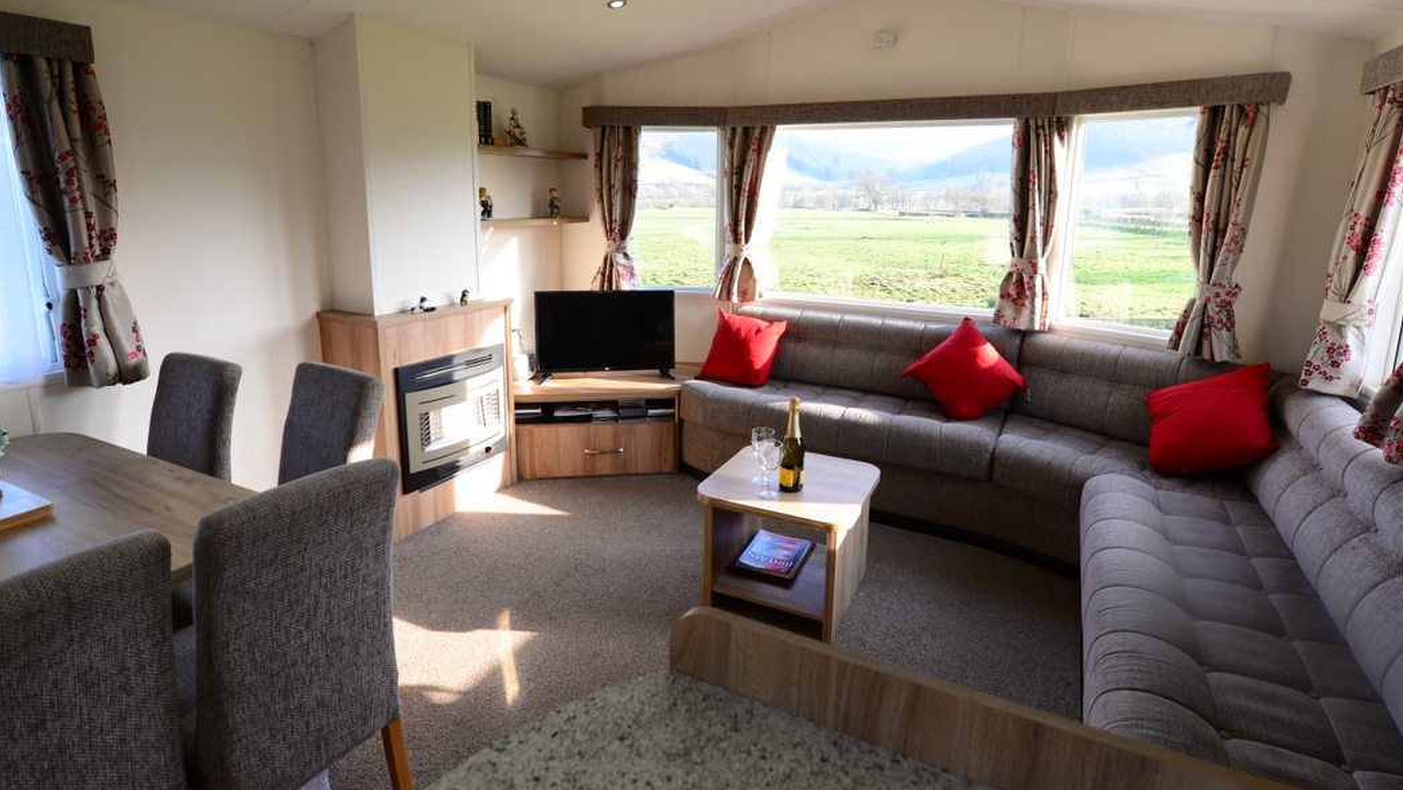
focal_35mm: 18
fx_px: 670
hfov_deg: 92.7
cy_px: 334
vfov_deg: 60.7
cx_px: 709
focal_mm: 14
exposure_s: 1/60
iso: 200
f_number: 5
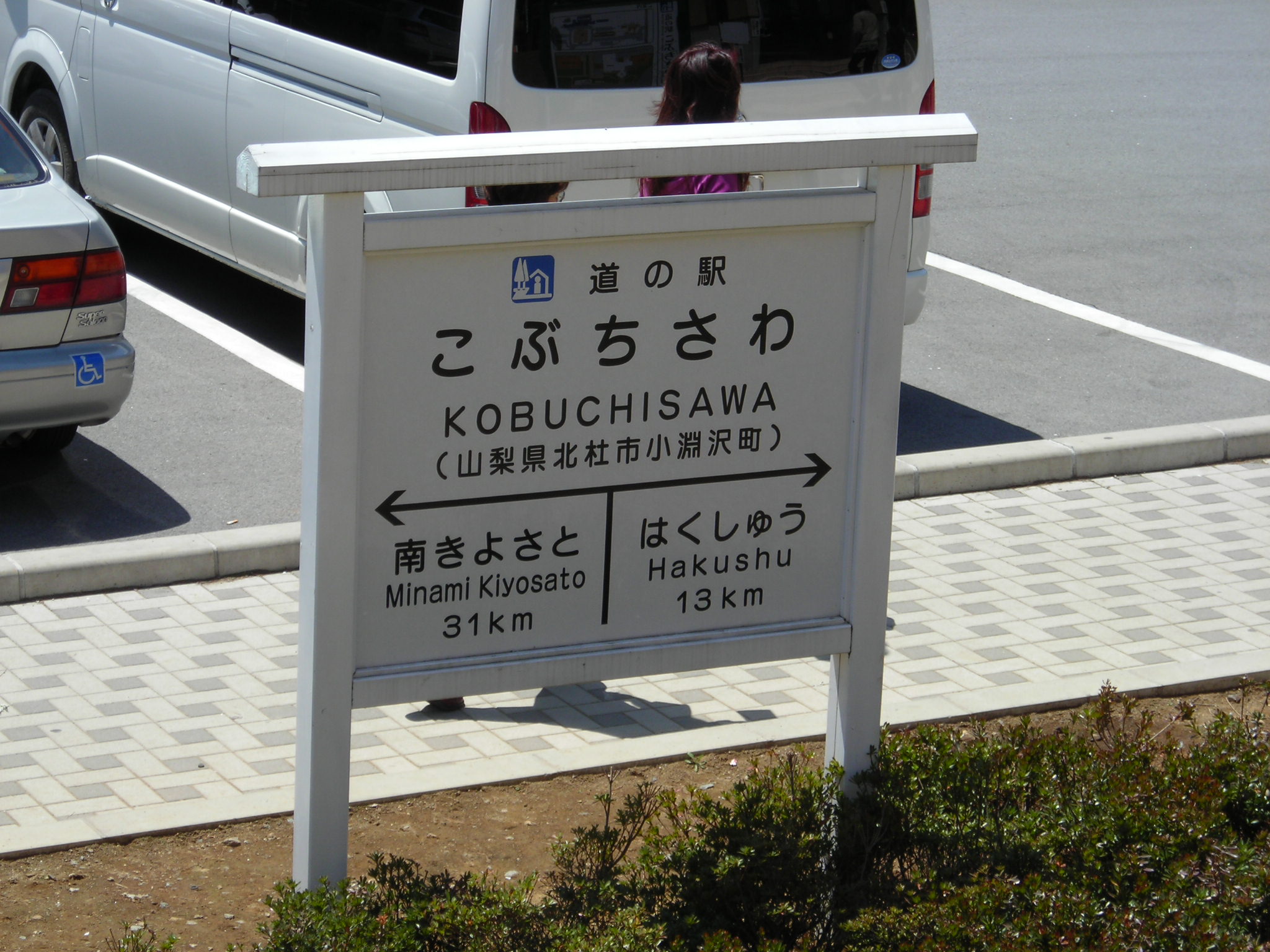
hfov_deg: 17.0
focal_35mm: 116
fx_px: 4256
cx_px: 635
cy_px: 476
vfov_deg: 12.8
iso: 50
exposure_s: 1/293
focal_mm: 19.2
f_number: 5.3
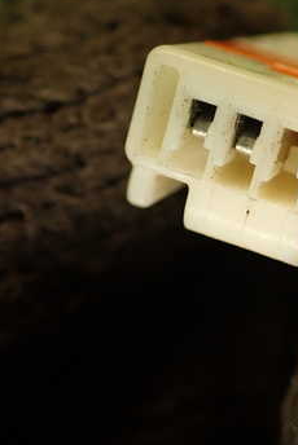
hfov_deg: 22.7
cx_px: 282
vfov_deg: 34.2
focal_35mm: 58
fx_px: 719
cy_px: 159
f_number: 2.4
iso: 200
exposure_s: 1/60
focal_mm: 5.79
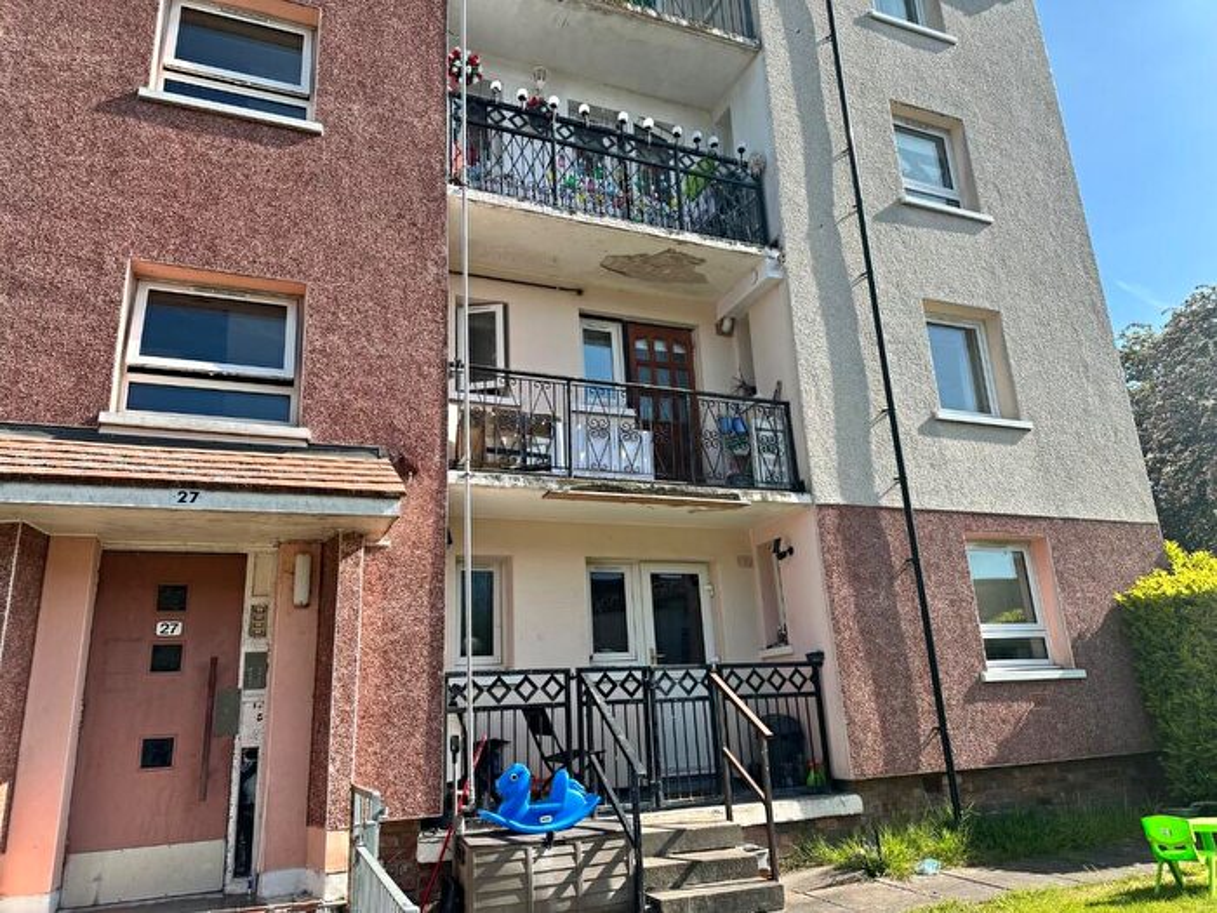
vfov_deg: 56.8
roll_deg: +3.6
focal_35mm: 24
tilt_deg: +16.6
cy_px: 456
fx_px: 844
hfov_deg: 71.6
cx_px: 608
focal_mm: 6.86
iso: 80
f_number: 1.78
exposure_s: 1/2155
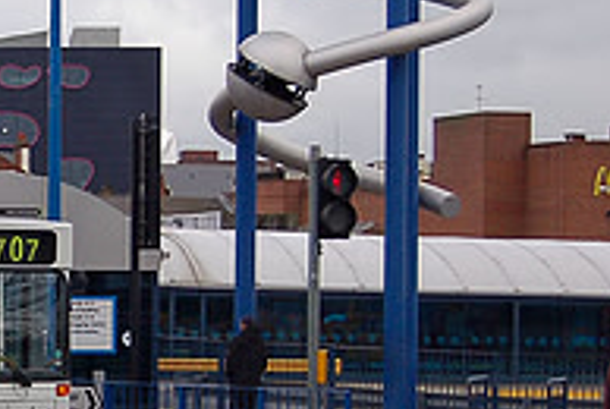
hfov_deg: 13.1
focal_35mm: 152
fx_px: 2579
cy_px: 288
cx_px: -148
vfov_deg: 9.1
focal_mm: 34
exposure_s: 1/1000
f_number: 4.5
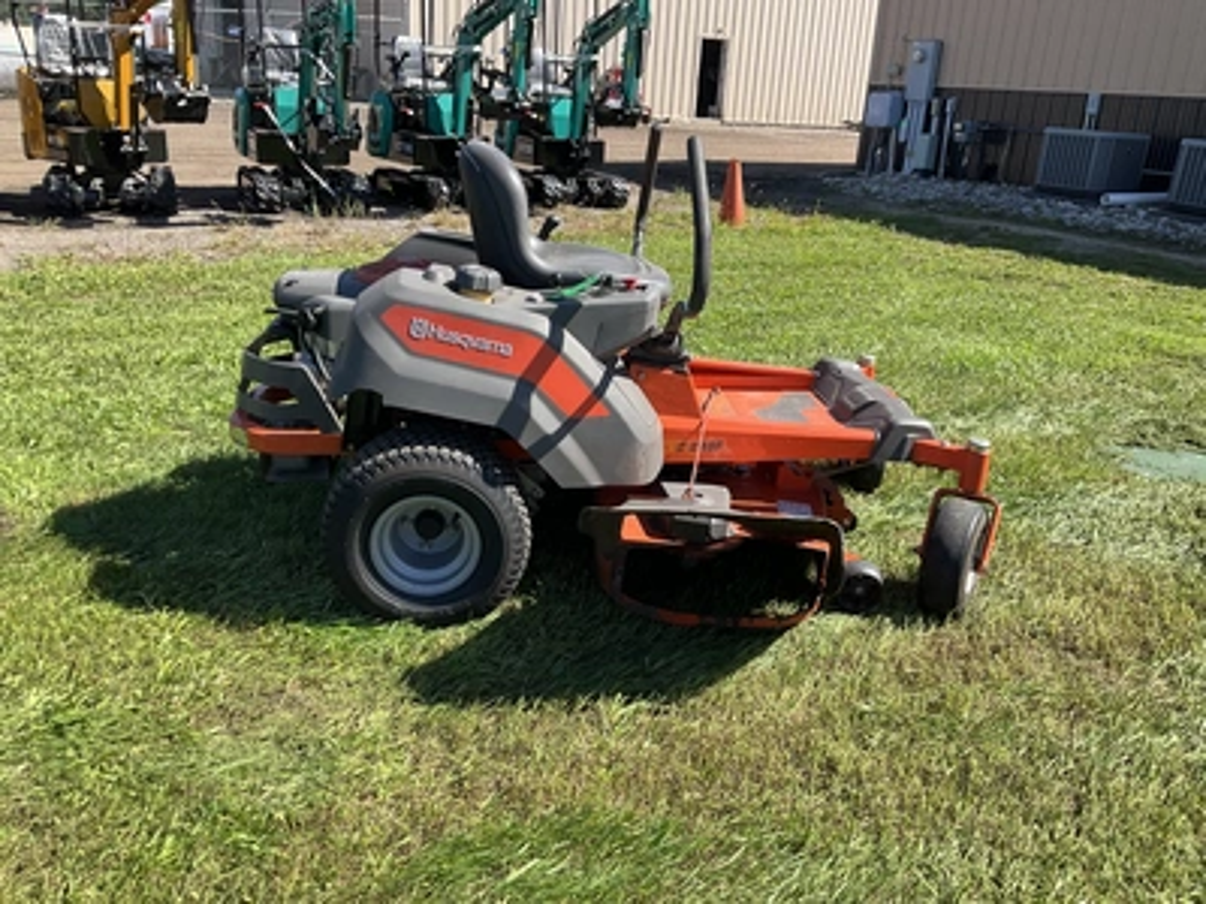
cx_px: 603
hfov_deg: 61.7
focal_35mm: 29
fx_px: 1010
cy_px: 452
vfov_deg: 48.2
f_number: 1.8
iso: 25
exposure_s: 1/683
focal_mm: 3
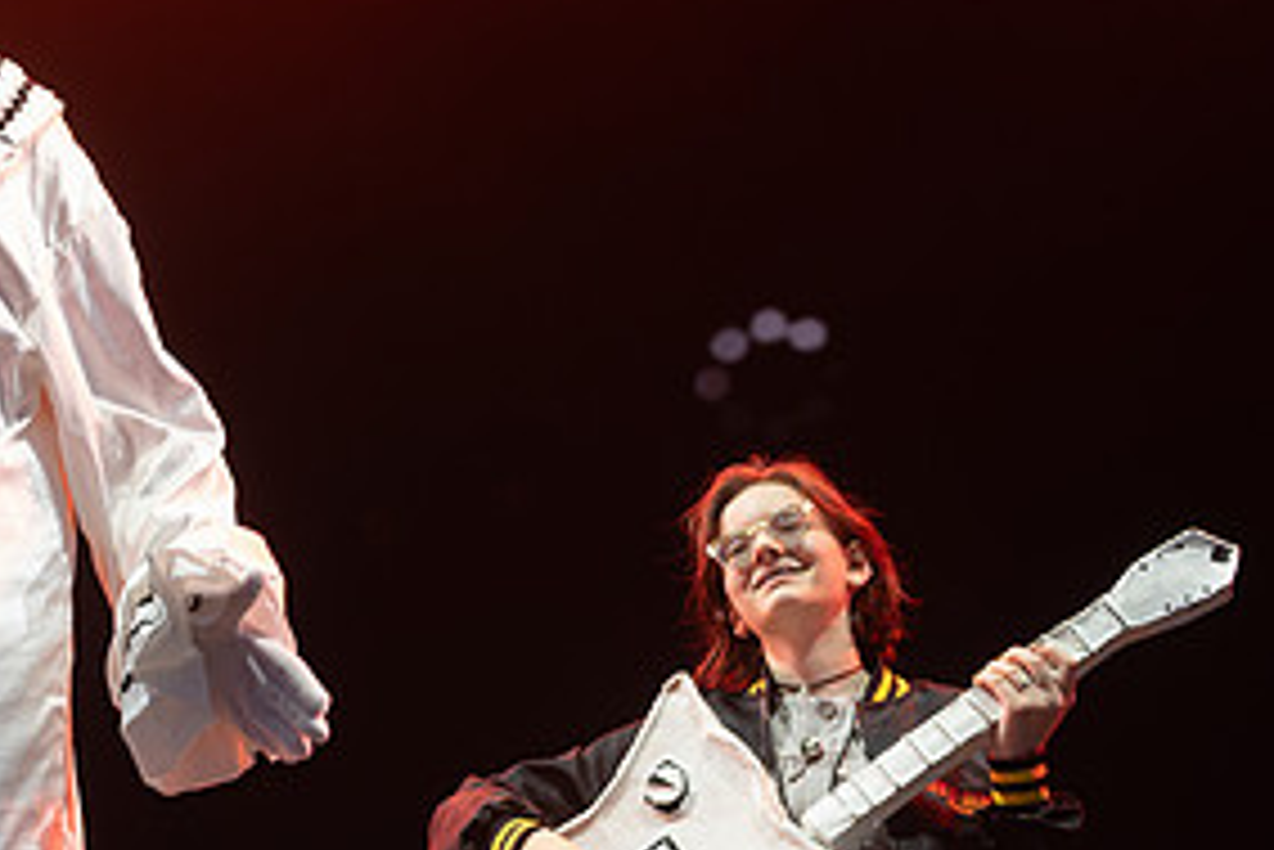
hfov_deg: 23.3
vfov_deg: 15.9
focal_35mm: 86
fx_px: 3045
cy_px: 263
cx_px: 248
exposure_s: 1/500
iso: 640
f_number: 5
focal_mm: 42
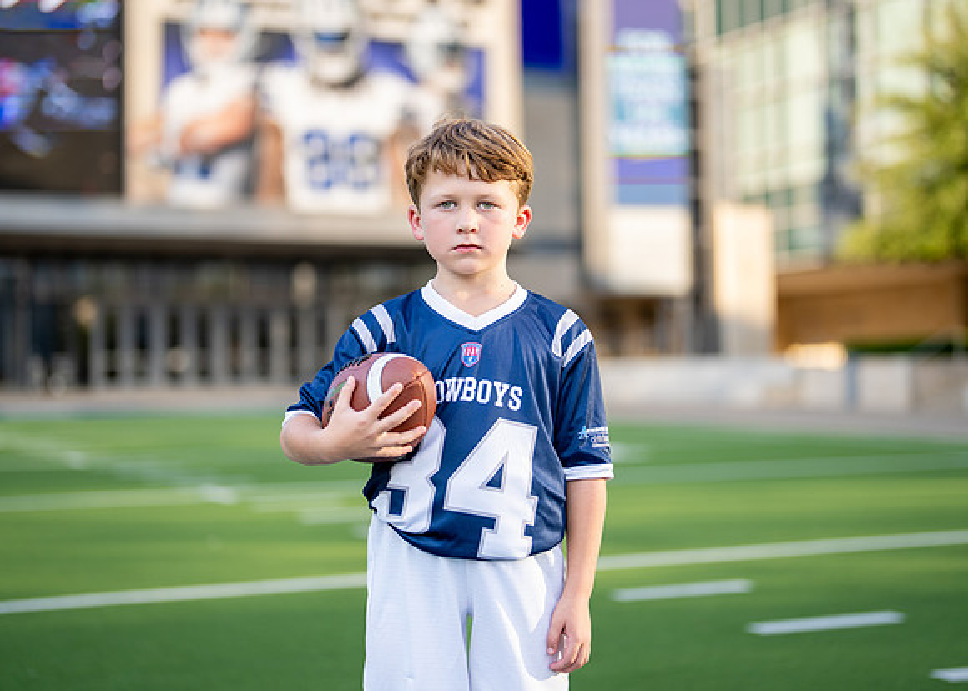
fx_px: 1655
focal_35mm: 60
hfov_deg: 32.6
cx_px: 475
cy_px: 299
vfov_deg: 23.6
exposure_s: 1/2000
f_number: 1.2
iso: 100
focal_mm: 50
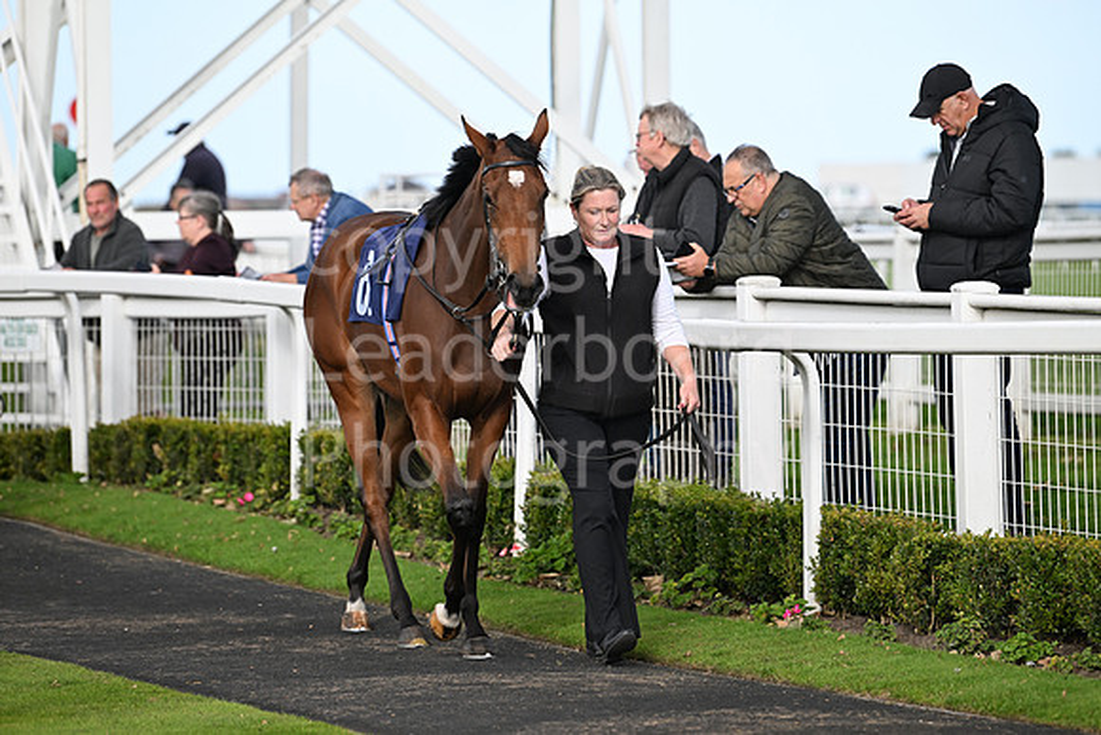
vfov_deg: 7.2
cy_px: 368
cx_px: 550
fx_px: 5812
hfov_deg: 10.8
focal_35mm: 190
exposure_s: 1/2500
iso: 500
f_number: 4
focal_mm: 190
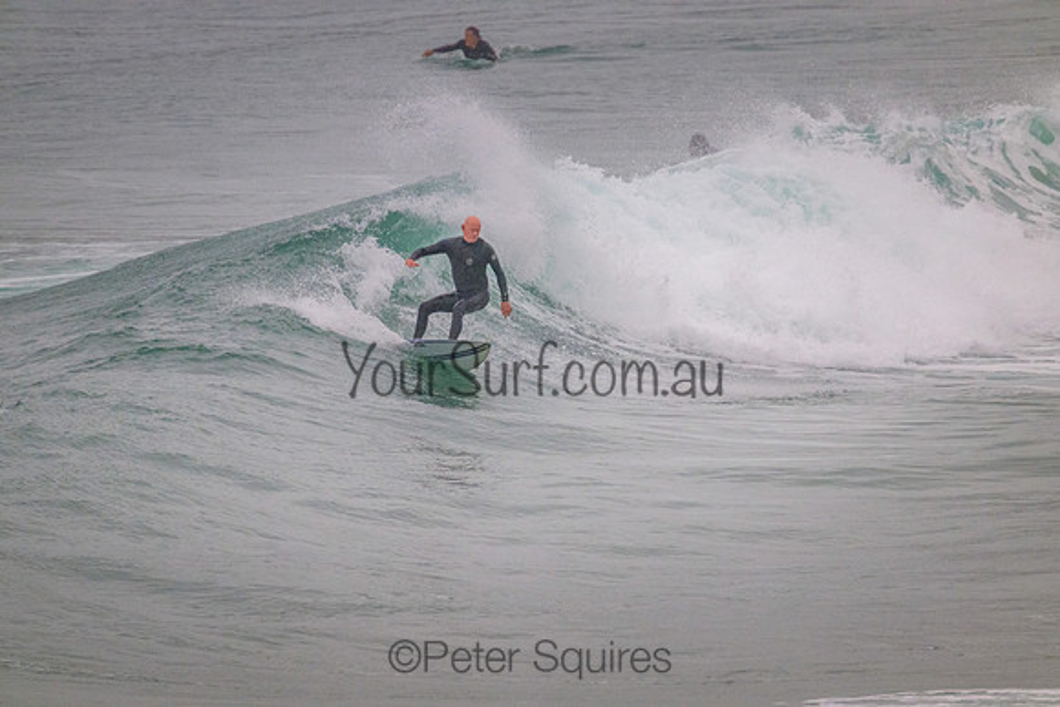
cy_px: 354
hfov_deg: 2.6
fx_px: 23560
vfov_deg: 1.7
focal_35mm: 800
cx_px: 530
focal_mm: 800
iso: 3600
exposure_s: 1/1250
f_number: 11
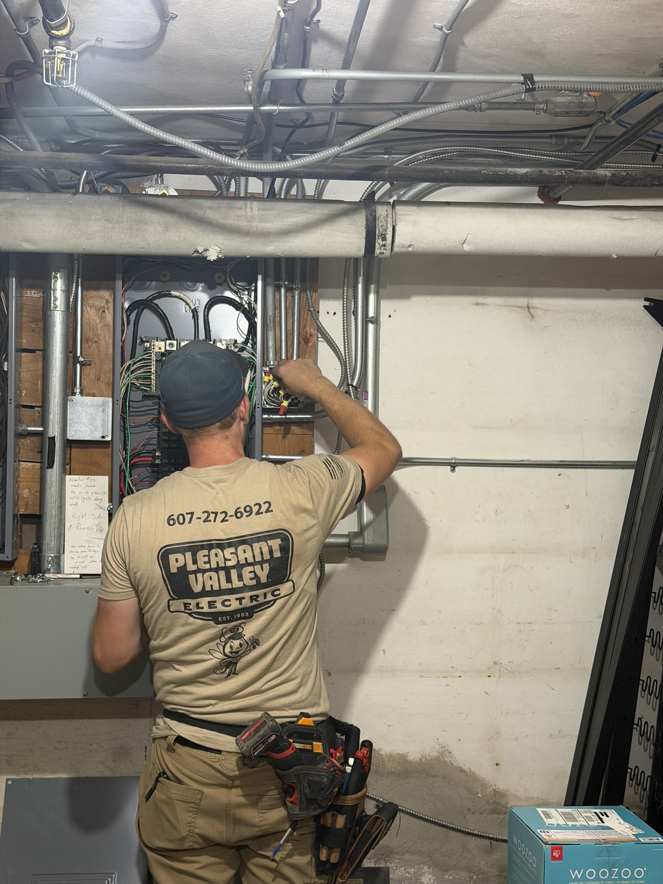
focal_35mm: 48
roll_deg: +0.1
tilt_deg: -0.4
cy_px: 442
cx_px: 332
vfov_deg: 39.7
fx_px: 1226
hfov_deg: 30.3
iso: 320
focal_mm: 6.76
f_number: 1.78
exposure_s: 1/40
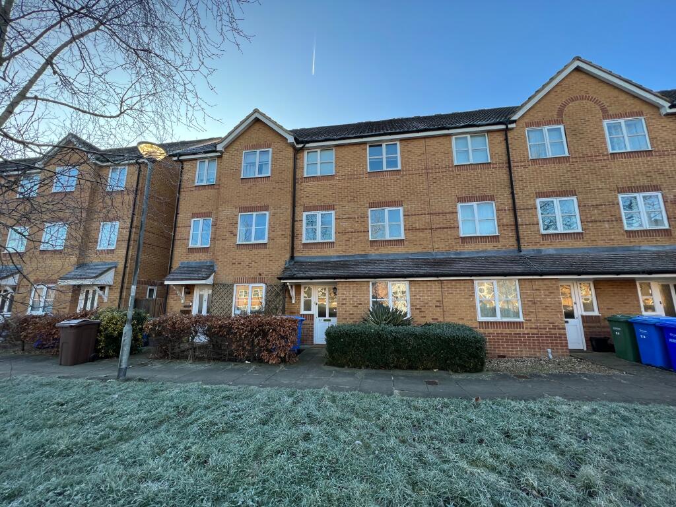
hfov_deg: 106.2
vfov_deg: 89.9
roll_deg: -0.7
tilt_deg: +10.1
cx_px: 338
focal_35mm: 13
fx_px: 254
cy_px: 254
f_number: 1.8
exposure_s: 1/310
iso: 32
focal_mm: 1.57
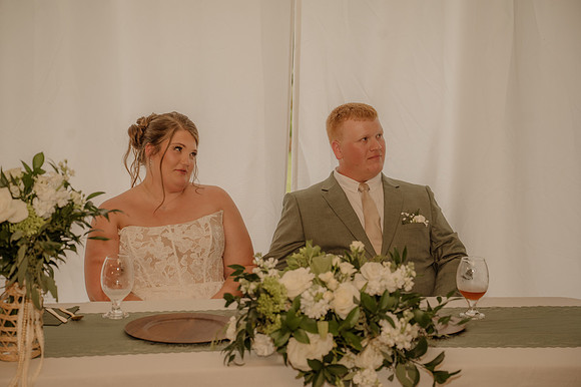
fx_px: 1152
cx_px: 290
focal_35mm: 71
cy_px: 194
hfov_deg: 28.3
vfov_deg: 19.1
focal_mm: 70
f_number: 4
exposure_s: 1/200
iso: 500
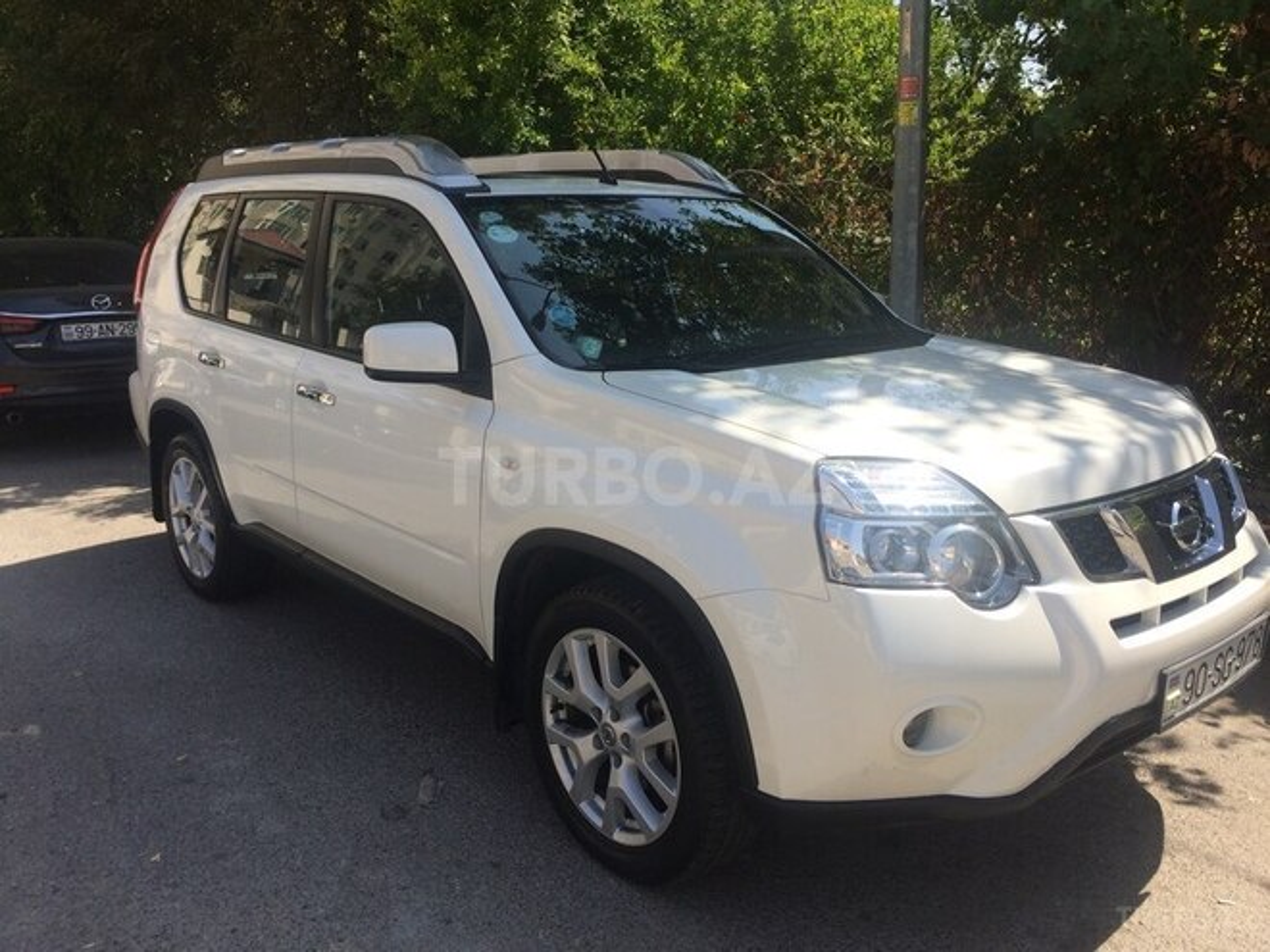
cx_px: 635
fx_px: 1064
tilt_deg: -12.3
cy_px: 476
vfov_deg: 48.2
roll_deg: -0.5
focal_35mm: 29
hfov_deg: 61.7
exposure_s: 1/1414
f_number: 2.2
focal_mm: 4.15
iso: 32
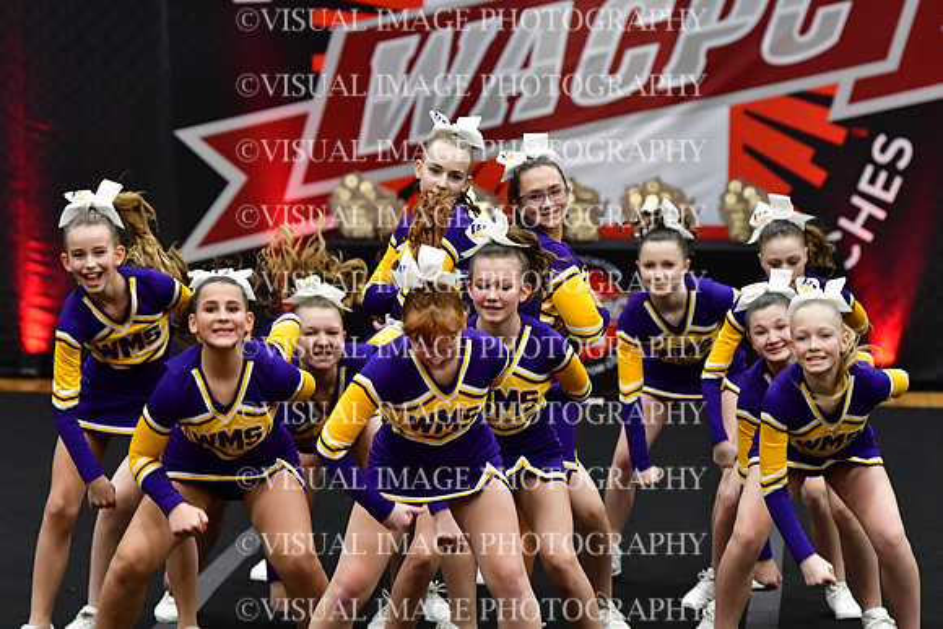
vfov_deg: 6.8
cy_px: 314
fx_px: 5292
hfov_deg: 10.2
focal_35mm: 202
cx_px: 472
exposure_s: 1/500
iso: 4000
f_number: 3.5
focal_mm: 135
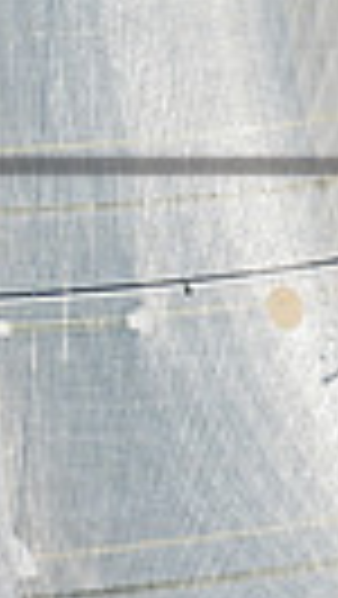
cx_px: -716
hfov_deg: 2.2
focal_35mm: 553
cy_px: 267
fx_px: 8794
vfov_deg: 3.9
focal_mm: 110
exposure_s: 1/1250
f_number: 9
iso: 400
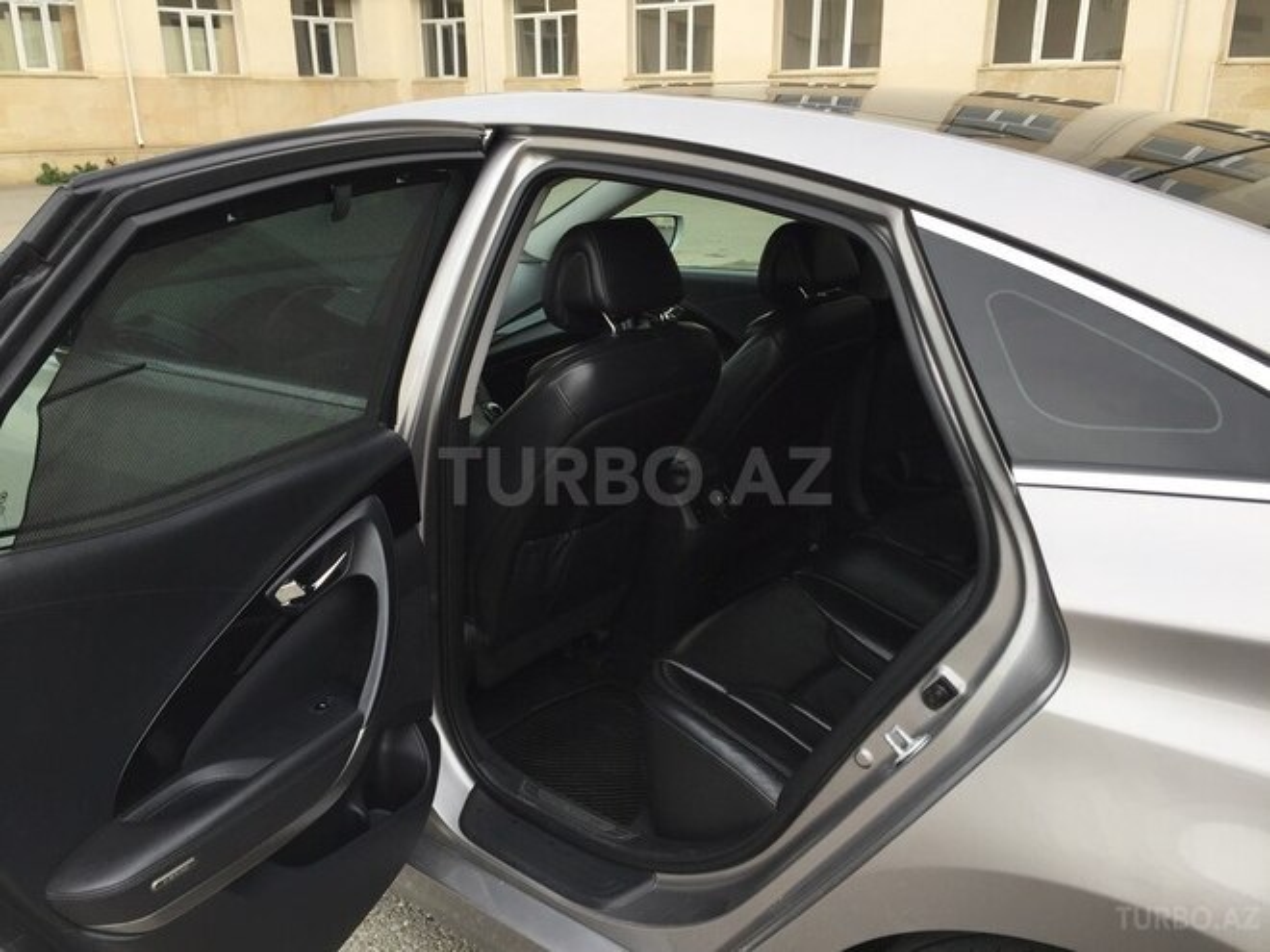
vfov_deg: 48.2
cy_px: 476
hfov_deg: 61.7
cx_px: 635
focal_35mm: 29
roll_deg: -0.1
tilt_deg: -19.8
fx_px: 1064
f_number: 2.2
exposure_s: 1/347
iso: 32
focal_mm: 4.15
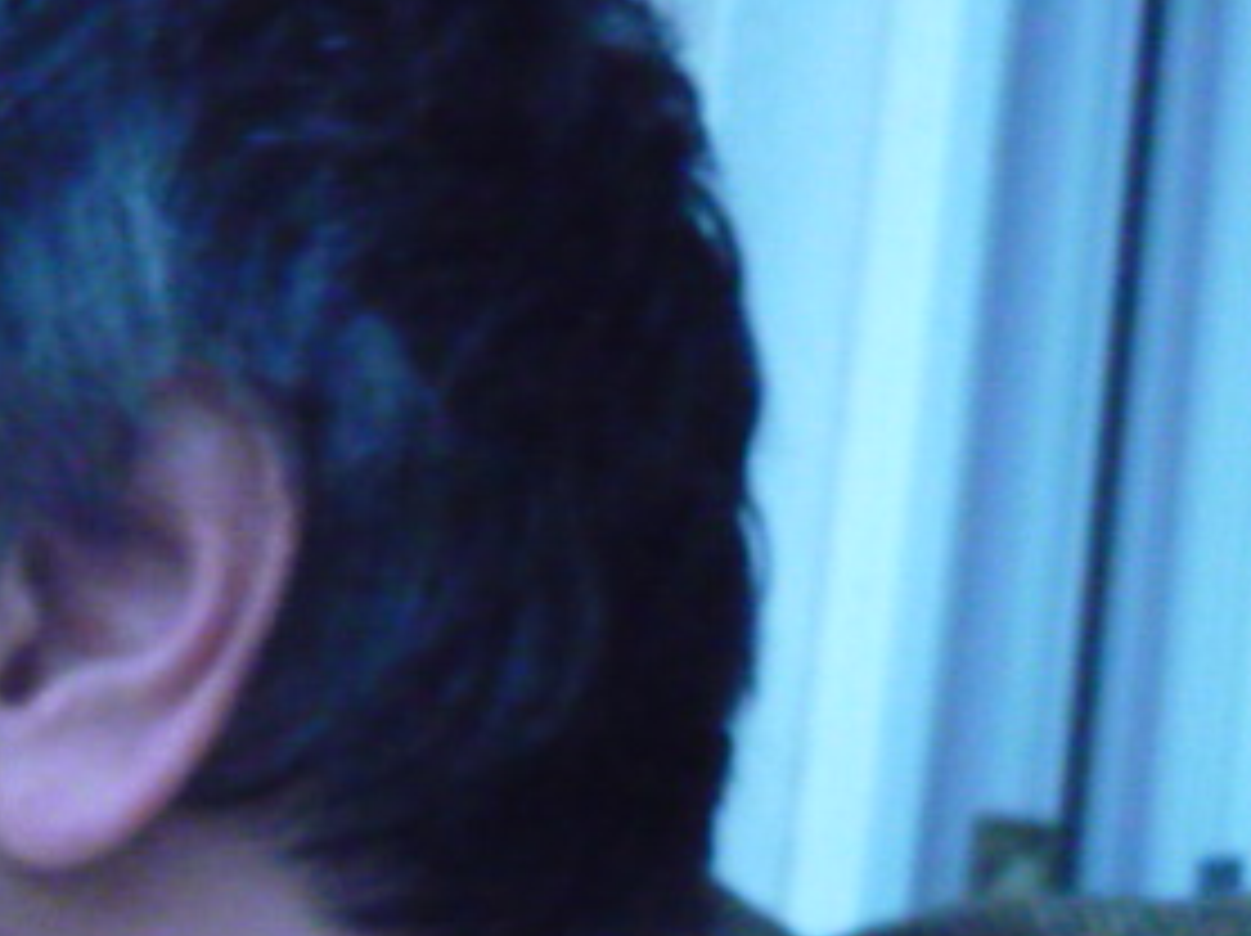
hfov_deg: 24.6
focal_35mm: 76
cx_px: 22
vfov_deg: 19.1
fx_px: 2744
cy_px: 783
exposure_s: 1/250
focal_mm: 5.5
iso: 1600
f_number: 8
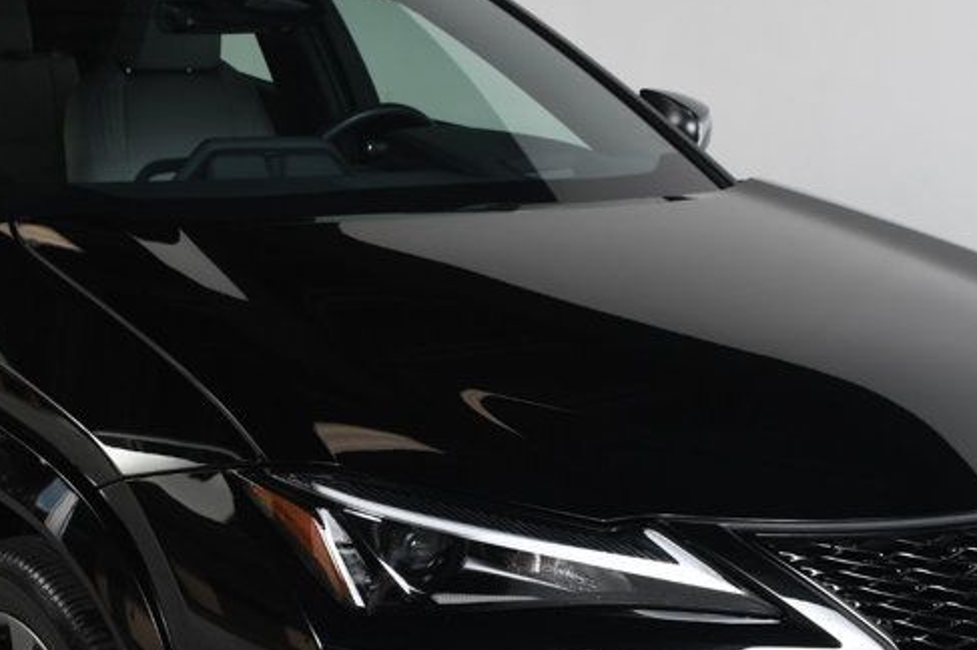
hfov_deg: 24.7
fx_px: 2224
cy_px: 481
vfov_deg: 16.6
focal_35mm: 82
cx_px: 329
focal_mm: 26
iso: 100
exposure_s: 1/160
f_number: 9
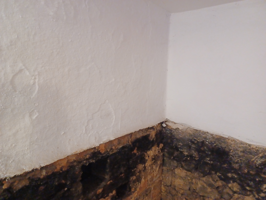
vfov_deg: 54.9
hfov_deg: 69.4
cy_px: 100
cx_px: 133
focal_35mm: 25
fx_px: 192
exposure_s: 1/20
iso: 1600
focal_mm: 4.6
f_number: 1.8
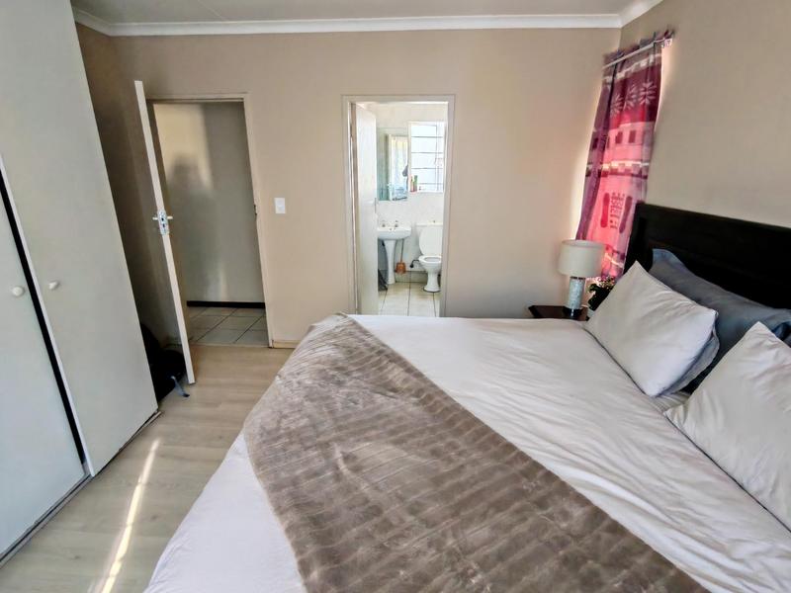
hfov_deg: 94.5
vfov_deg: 78.1
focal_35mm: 16
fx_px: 366
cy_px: 296
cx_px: 396
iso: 148
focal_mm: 1.96
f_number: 2.2
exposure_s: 1/50
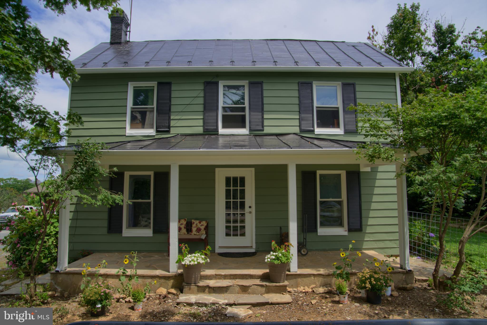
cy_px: 162
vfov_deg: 53.2
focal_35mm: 24
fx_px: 325
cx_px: 244
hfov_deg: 73.7
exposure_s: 1/8
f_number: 11
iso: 100
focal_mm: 24
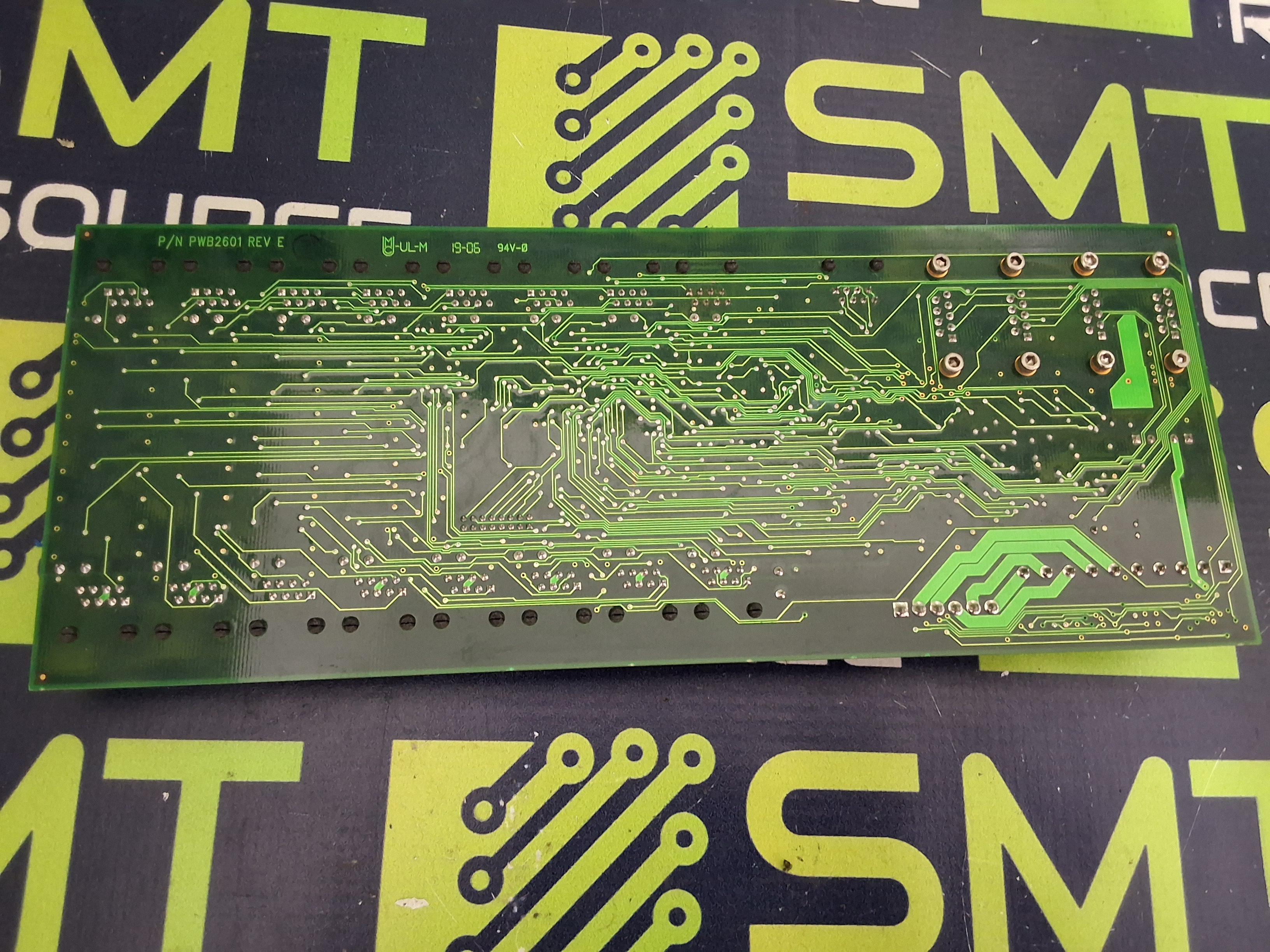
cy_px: 476
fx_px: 1027
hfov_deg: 63.4
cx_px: 635
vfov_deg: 49.7
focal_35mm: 28
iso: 400
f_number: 1.9
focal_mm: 2.91
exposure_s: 1/20
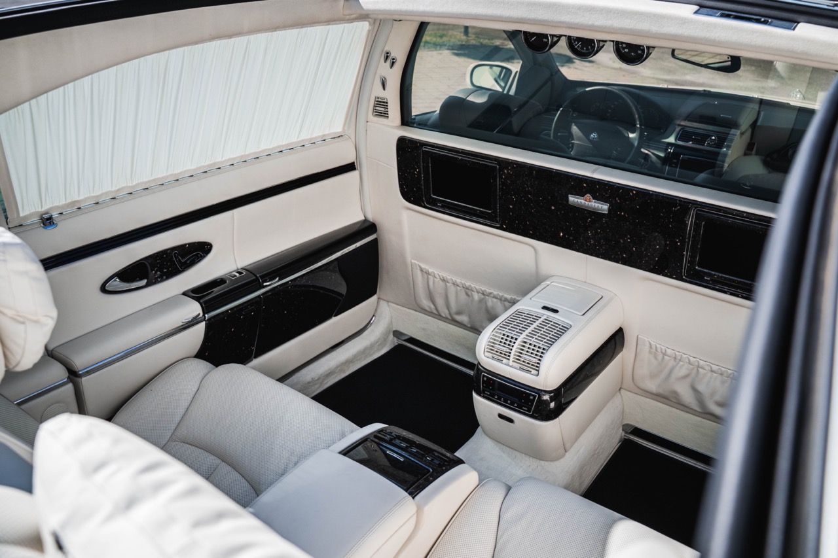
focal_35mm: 28
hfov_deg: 65.5
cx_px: 419
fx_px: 652
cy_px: 279
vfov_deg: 46.4
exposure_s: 1/400
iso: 400
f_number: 5
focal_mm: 28
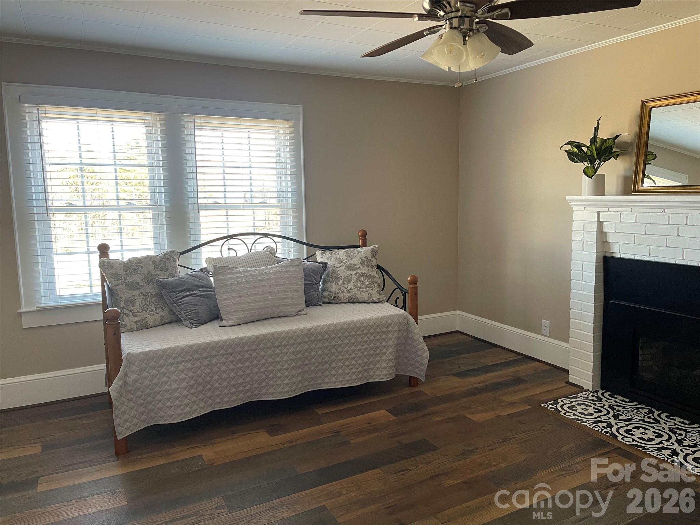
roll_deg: +1.1
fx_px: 506
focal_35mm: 25
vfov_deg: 54.9
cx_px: 350
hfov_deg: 69.4
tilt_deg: -6.7
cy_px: 262
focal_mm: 5.1
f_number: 1.6
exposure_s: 1/60
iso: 160
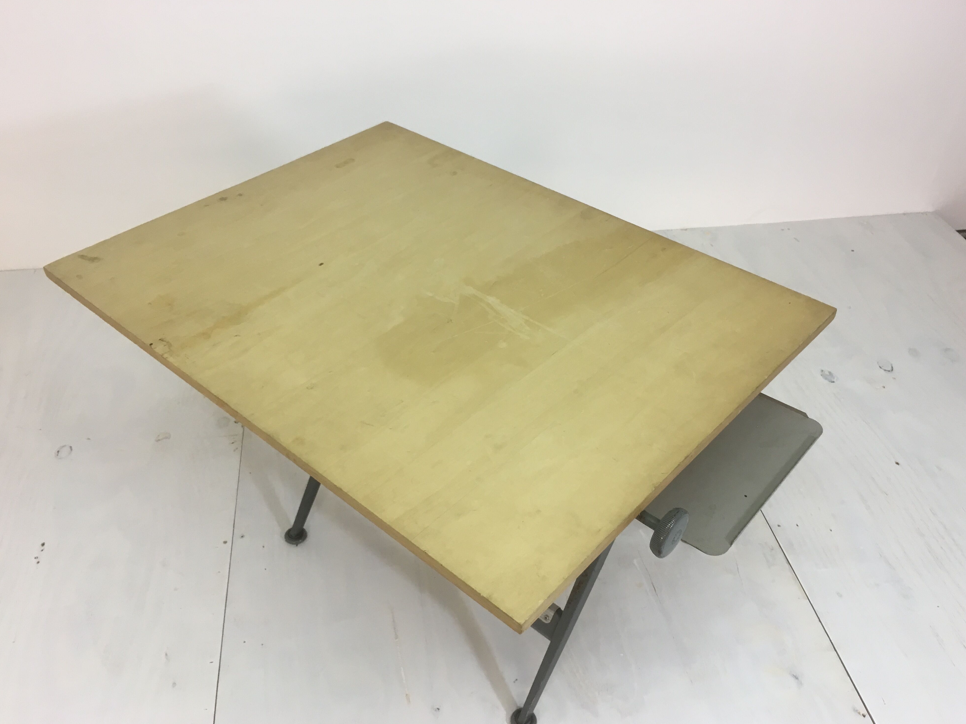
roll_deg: -0.6
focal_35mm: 30
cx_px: 498
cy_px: 372
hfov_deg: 60.0
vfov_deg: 46.8
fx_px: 837
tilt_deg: -39.0
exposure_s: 1/33
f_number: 2.2
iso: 40
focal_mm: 4.15
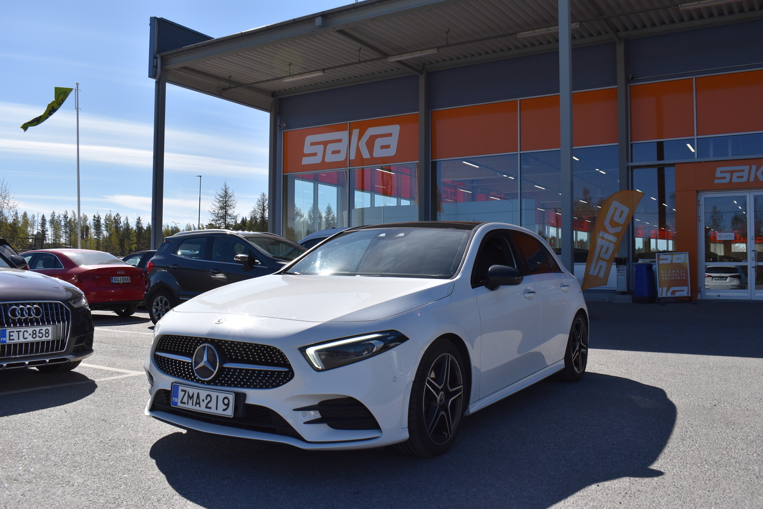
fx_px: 668
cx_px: 382
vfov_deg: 41.7
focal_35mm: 32
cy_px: 254
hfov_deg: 59.5
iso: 200
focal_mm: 21
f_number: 9.5
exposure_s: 1/750
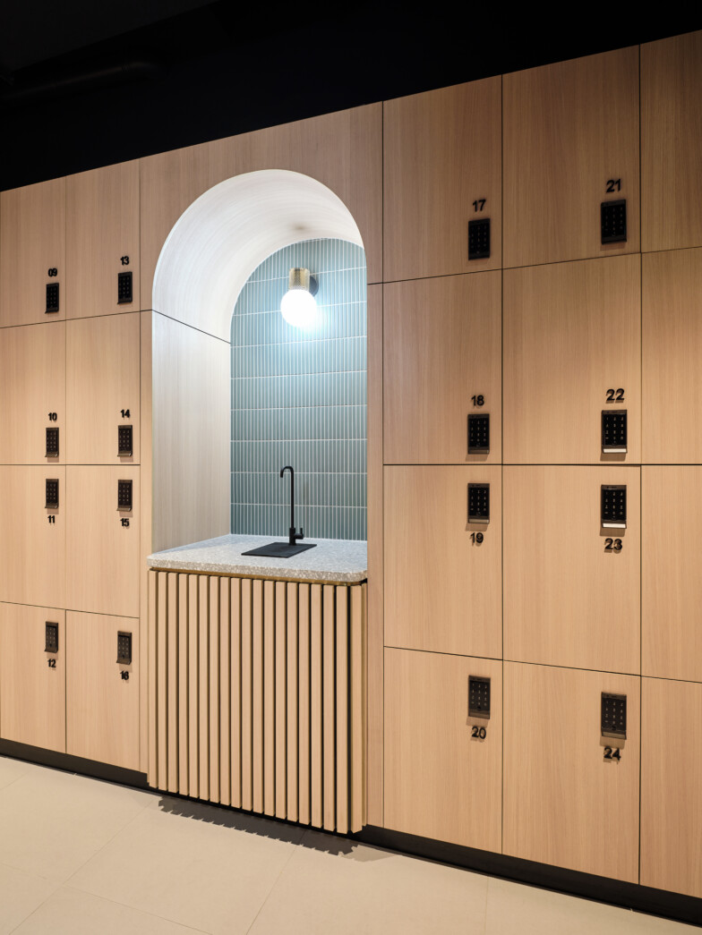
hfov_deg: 71.6
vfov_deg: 87.7
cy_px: 468
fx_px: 487
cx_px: 351
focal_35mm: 18
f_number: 11
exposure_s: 1/2
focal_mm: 23
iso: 100
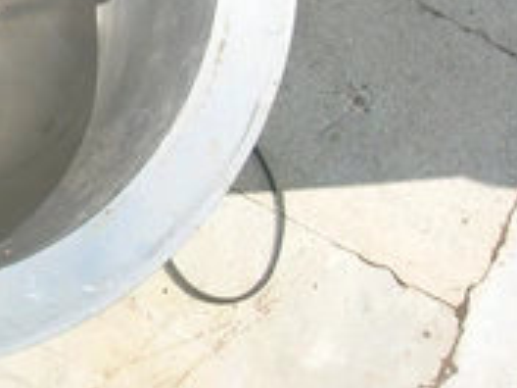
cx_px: -35
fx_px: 1150
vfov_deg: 18.8
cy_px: 31
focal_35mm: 77
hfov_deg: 23.9
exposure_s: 1/193
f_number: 4.9
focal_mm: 5.7
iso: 50
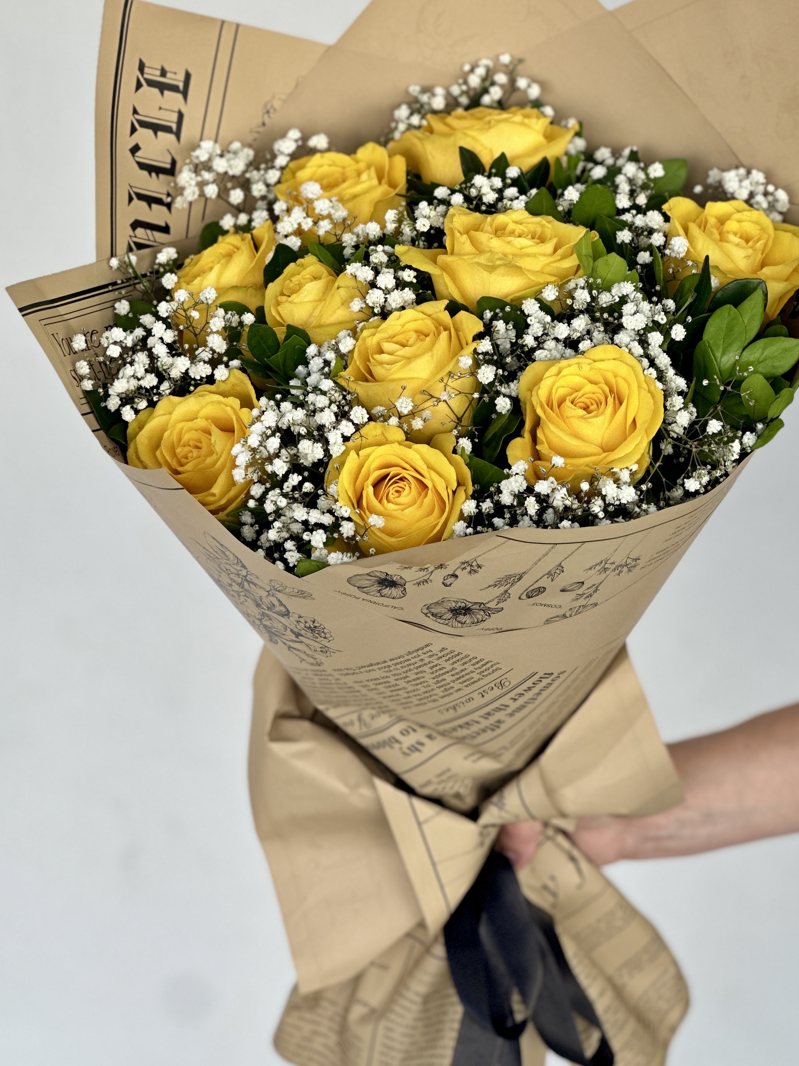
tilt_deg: -11.6
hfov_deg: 14.0
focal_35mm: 106
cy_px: 456
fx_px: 3262
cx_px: 461
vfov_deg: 18.5
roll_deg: -2.8
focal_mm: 9
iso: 40
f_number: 2.8
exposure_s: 1/121
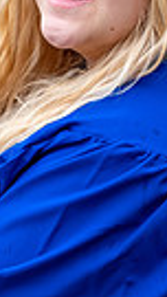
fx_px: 2612
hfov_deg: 3.7
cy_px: 209
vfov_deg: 6.5
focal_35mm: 332
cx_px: 81
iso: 250
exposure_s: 1/250
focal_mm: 63.4
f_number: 2.8
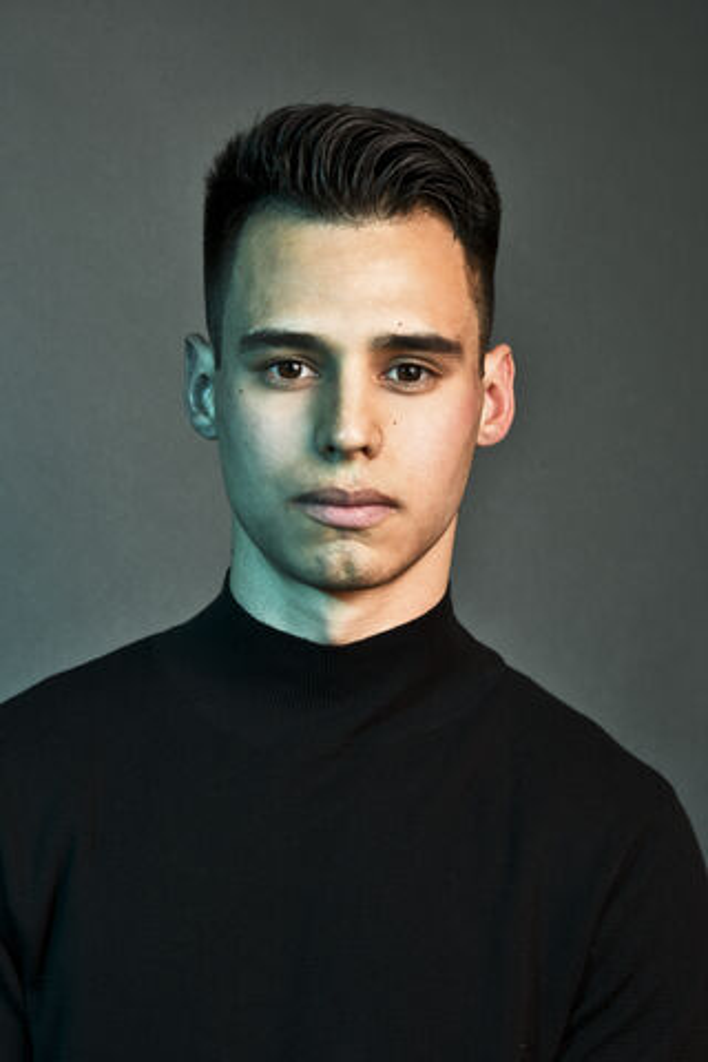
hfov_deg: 11.4
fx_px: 3540
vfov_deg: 17.1
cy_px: 531
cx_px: 354
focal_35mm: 120
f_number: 13
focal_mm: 120
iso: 200
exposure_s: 1/200
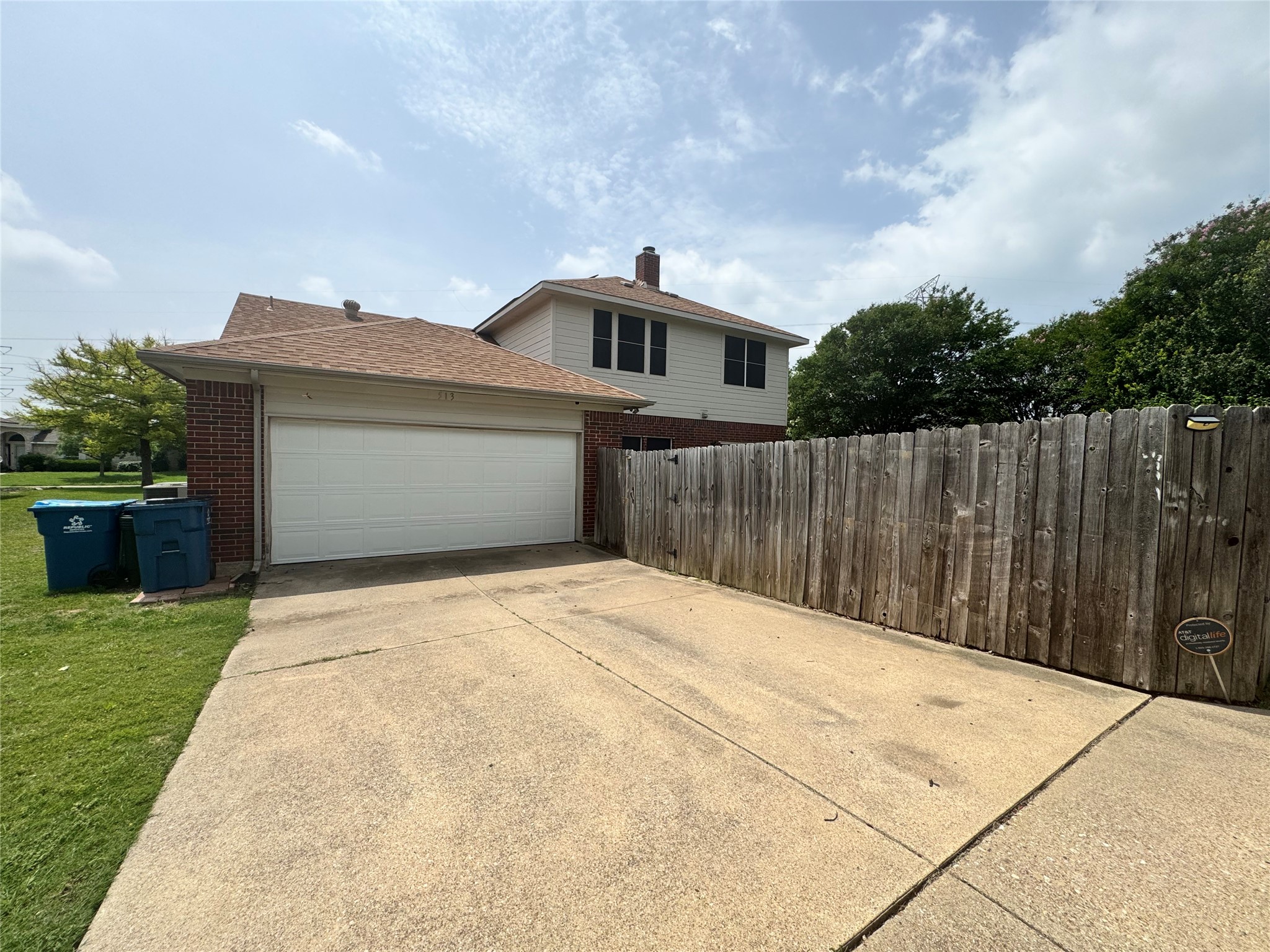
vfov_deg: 85.7
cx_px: 635
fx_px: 514
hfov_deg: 102.1
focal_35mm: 14
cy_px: 476
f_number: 2.2
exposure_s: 1/2273
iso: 50
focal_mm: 2.22
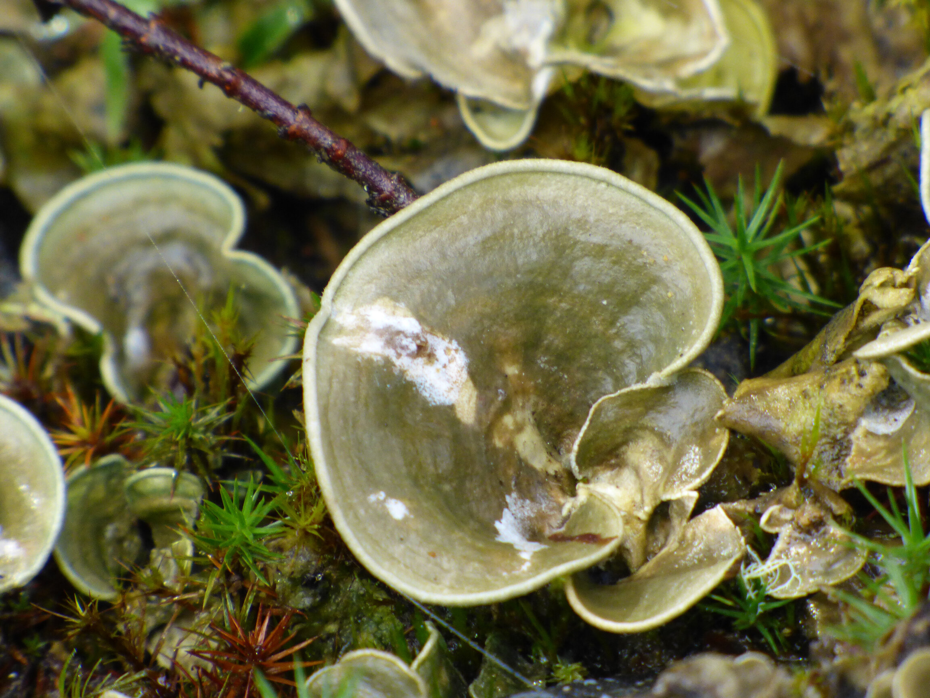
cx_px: 465
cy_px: 349
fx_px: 23239
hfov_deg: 2.3
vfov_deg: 1.7
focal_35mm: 865
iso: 250
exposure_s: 1/100
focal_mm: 140.8
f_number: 5.6
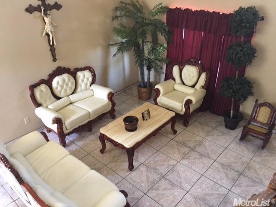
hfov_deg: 61.7
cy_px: 104
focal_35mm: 29
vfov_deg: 48.2
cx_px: 138
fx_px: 231
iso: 64
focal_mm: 4.15
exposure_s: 1/4
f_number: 2.2
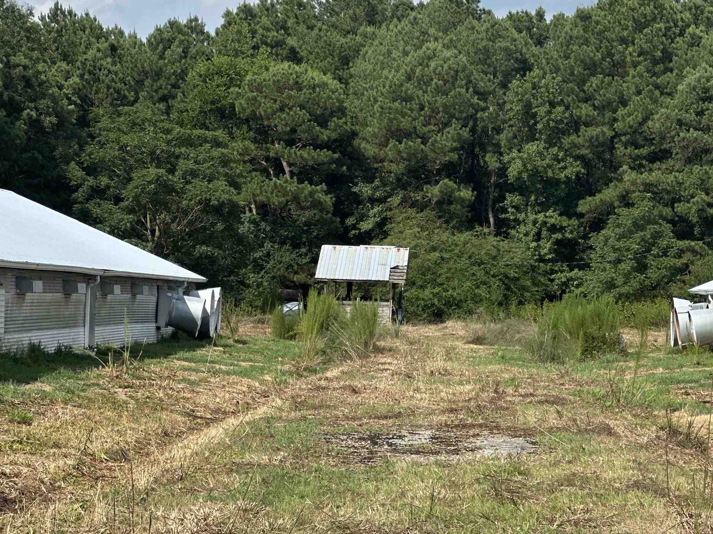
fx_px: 2575
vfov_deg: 11.9
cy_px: 266
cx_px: 459
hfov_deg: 15.7
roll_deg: -1.6
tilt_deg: +1.7
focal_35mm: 125
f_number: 2.8
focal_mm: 9
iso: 32
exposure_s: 1/619
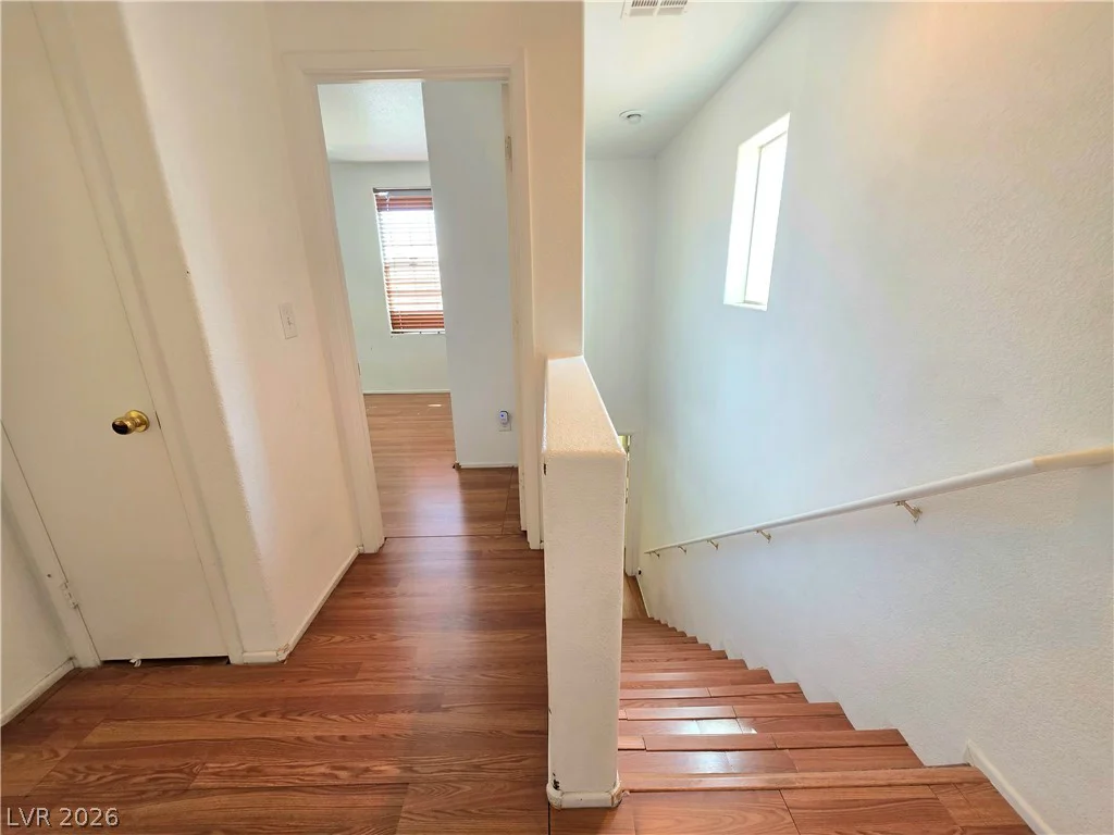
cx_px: 557
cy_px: 418
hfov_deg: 106.2
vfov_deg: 89.9
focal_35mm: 13
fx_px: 418
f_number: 1.9
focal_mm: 2.2
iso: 200
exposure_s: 1/60.2
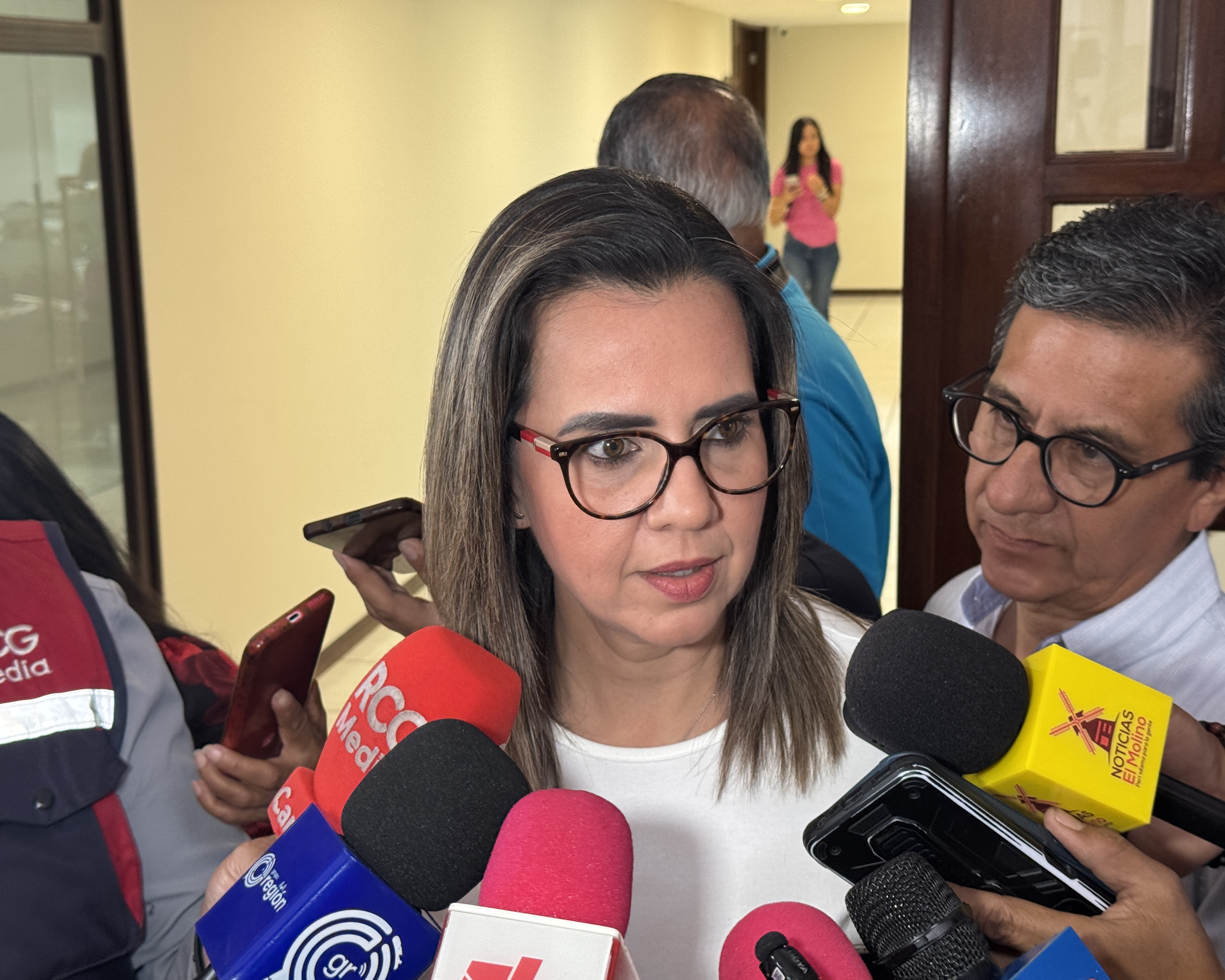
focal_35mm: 51
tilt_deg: -11.6
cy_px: 489
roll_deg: +0.8
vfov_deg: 29.7
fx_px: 1849
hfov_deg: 36.6
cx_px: 583
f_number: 1.78
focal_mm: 6.76
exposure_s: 1/60
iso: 250
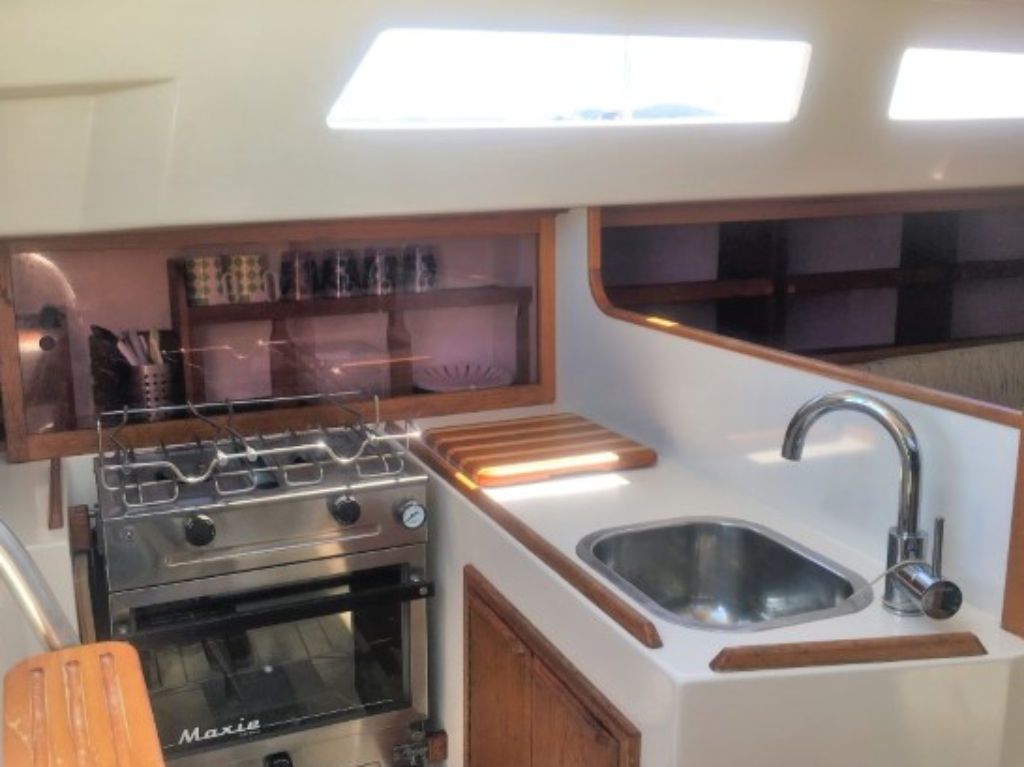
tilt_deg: -10.5
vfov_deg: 41.7
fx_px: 1005
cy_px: 353
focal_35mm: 34
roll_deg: +0.4
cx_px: 484
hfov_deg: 53.9
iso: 25
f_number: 2.2
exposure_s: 1/117
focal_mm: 4.15
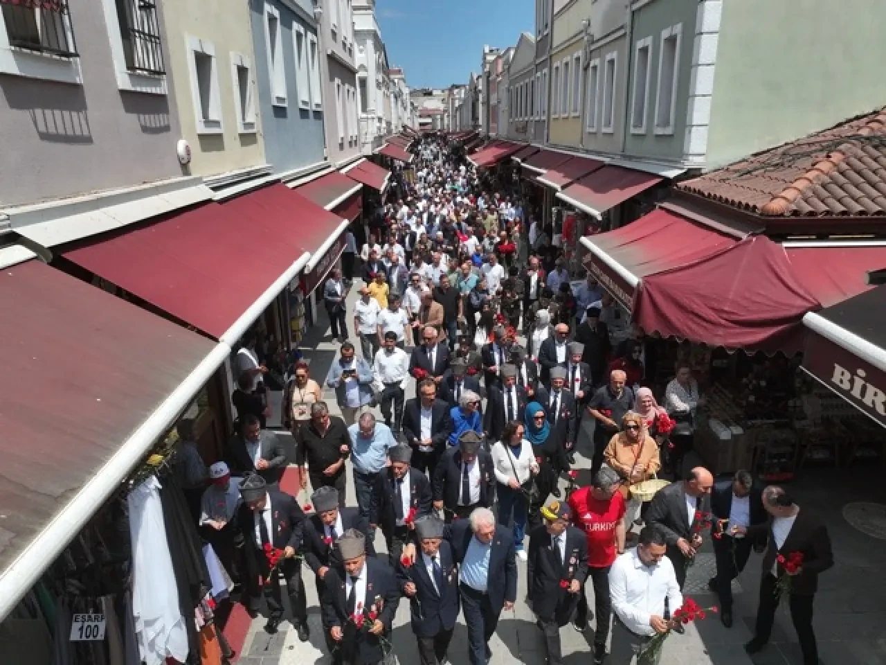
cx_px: 443
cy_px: 332
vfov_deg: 56.8
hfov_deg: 71.6
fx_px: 614
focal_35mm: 24
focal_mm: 12.29
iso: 130
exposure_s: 1/3200
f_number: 2.8
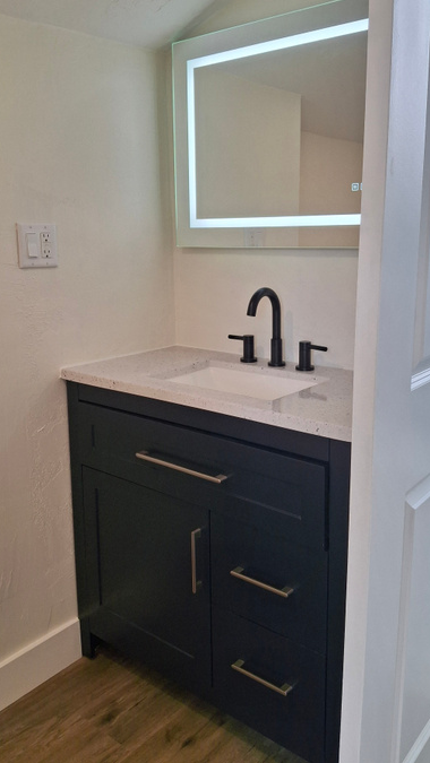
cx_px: 218
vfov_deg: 62.4
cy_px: 335
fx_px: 628
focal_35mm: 31
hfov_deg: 37.8
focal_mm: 4.69
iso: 40
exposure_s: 1/120
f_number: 1.8
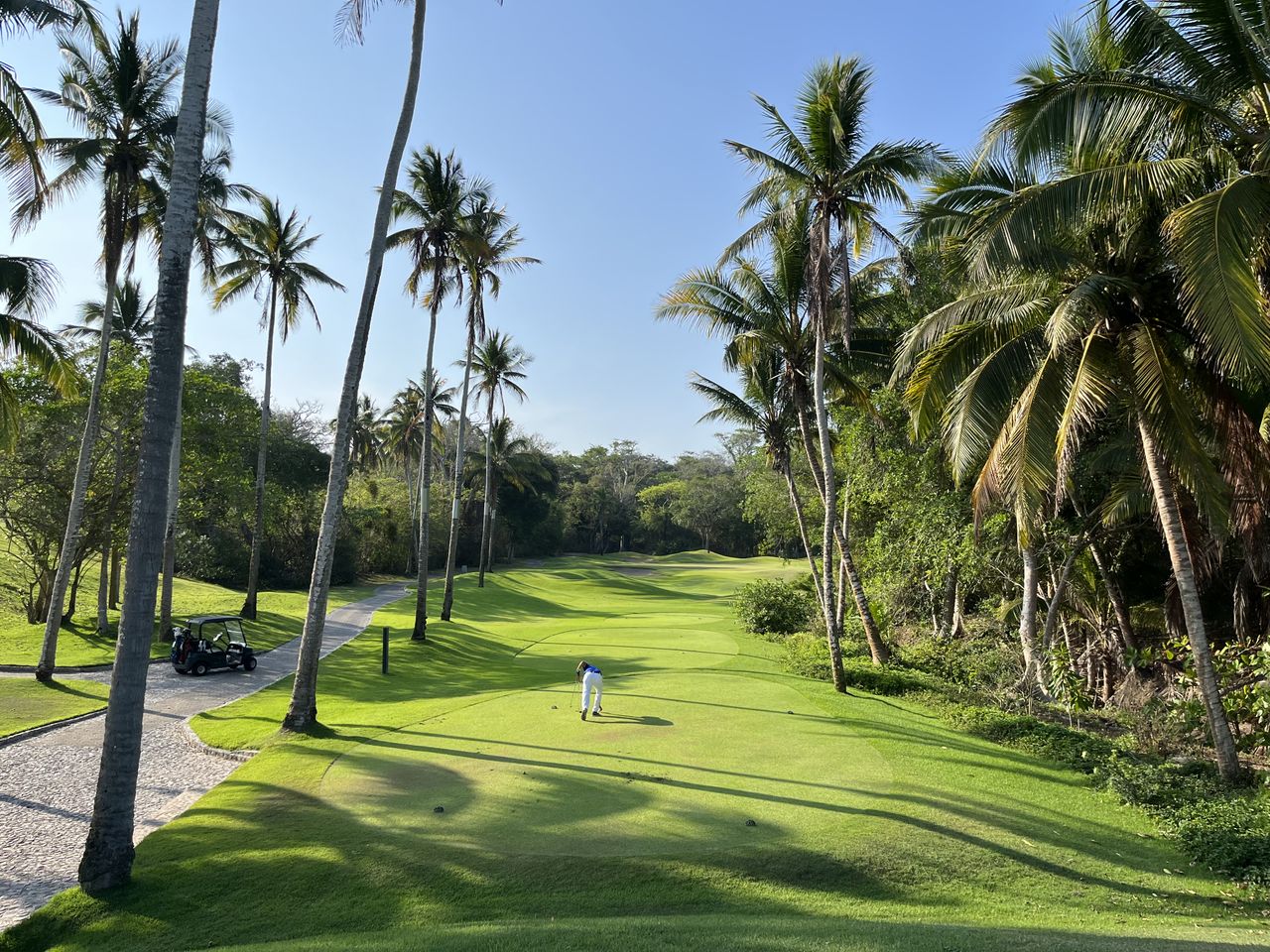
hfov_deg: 67.3
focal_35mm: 26
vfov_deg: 53.1
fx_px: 954
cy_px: 476
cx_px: 635
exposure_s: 1/3311
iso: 50
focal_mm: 5.1
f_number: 1.6
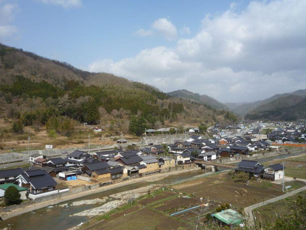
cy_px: 115
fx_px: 292
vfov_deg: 43.0
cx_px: 141
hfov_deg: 55.3
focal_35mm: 33
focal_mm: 5.2
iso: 100
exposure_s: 1/500
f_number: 5.6
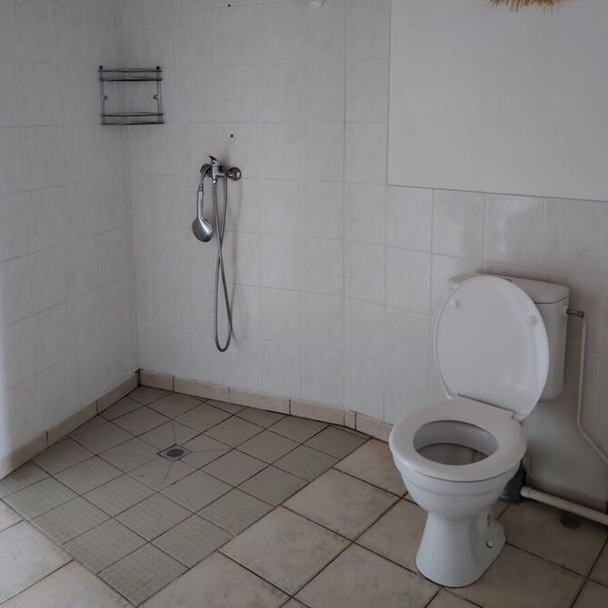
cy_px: 204
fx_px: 636
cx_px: 275
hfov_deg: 51.0
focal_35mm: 32
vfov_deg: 50.2
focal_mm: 5.25
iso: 2644
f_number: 1.75
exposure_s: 1/25
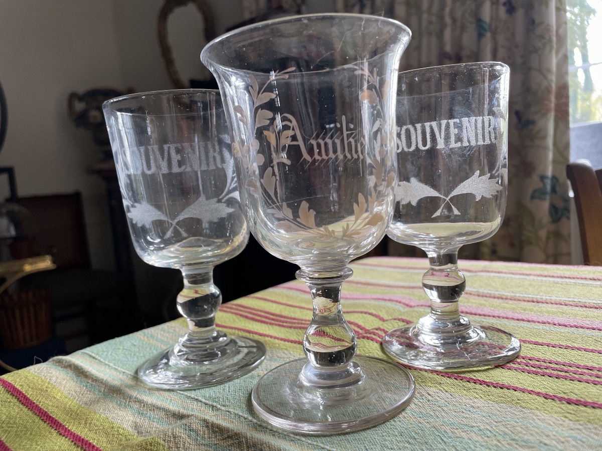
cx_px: 301
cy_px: 226
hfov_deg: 67.3
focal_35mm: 26
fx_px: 452
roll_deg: +5.7
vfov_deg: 53.1
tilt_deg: -5.5
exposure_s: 1/121
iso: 100
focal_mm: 4.2
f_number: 1.6
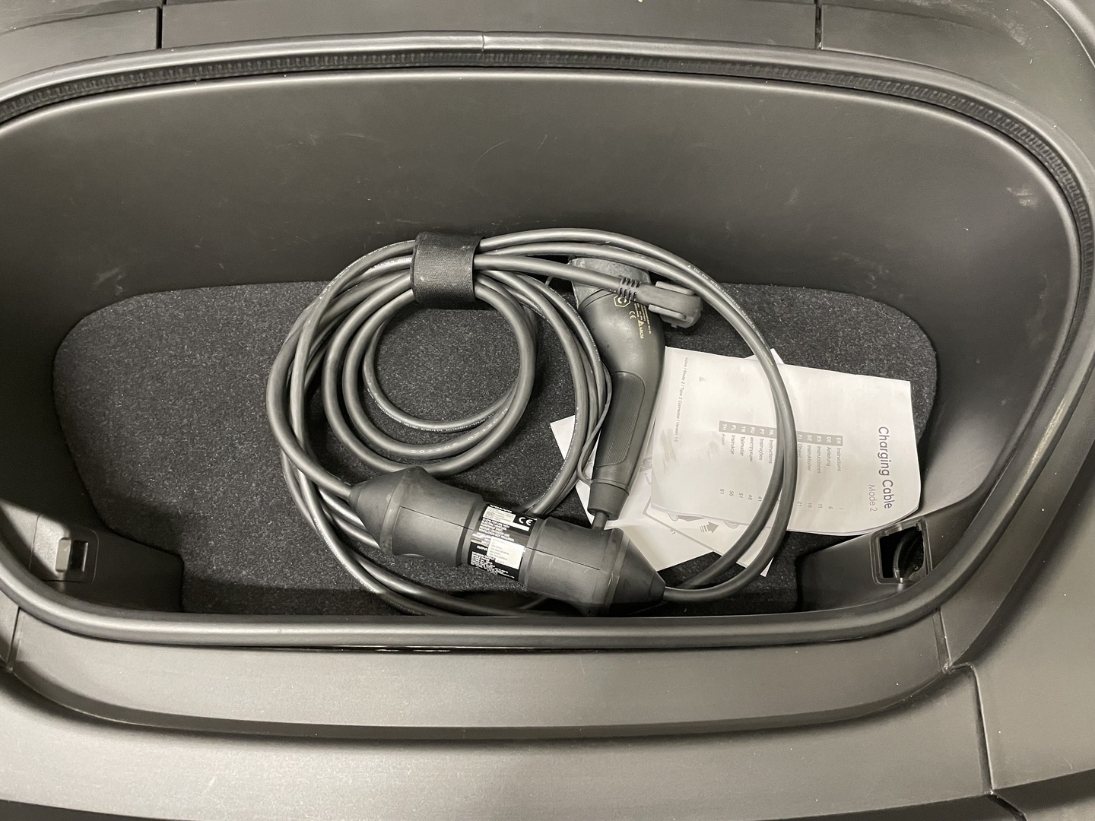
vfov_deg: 53.1
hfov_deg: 67.3
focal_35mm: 26
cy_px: 410
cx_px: 548
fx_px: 822
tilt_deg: -61.8
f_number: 1.6
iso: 500
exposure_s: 1/29
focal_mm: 4.2
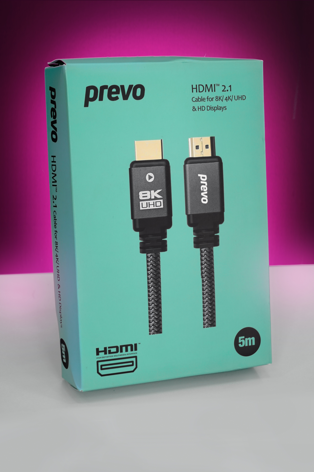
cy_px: 236
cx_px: 157
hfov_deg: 18.2
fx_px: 982
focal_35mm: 75
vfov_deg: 27.0
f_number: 6.3
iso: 100
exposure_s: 1/100
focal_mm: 50
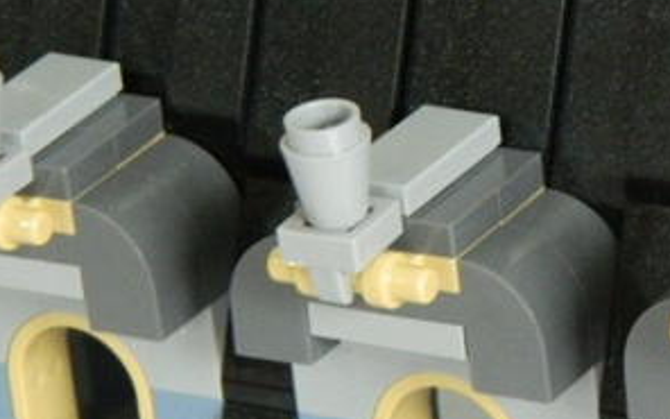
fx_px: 5387
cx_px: 718
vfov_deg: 4.5
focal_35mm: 295
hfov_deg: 7.1
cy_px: 226
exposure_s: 1/20
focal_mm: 18.6
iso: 400
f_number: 4.5
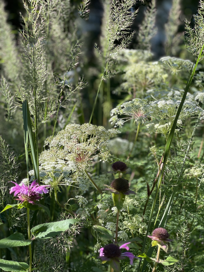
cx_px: 102
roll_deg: +1.8
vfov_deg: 30.3
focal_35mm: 64
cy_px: 136
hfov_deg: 22.9
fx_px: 503
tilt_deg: +2.0
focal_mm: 7.5
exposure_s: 1/229
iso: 20
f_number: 2.2
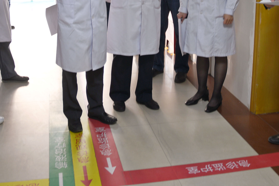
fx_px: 395
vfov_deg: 25.0
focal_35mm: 51
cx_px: 140
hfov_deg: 38.9
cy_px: -6
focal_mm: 16
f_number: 2.8
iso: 100
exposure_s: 1/25
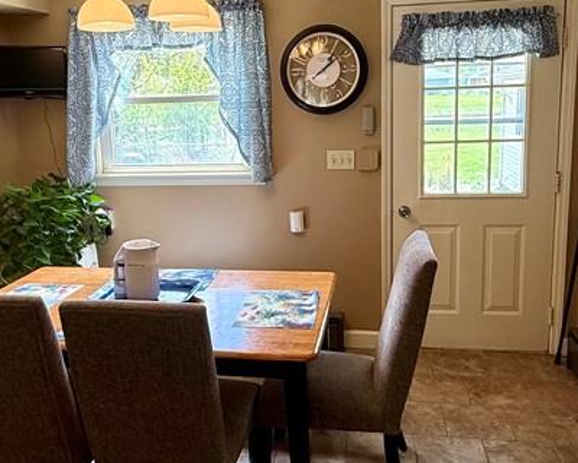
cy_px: 194
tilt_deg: -10.0
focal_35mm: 35
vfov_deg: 42.1
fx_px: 599
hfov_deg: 51.5
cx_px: 277
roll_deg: +1.6
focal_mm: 2.22
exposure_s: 1/120
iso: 100
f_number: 2.2
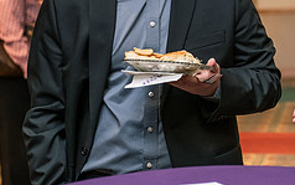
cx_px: 245
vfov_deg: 8.7
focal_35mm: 149
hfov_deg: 13.9
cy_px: -11
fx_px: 1198
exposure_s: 1/200
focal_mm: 60
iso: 1600
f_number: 3.5
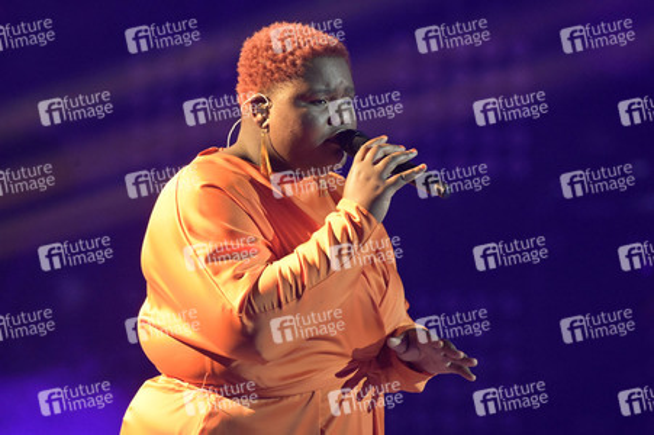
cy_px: 218
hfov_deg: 5.3
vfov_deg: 3.5
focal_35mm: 390
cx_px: 327
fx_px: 7080
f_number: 5.6
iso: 12800
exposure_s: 1/320
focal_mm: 390
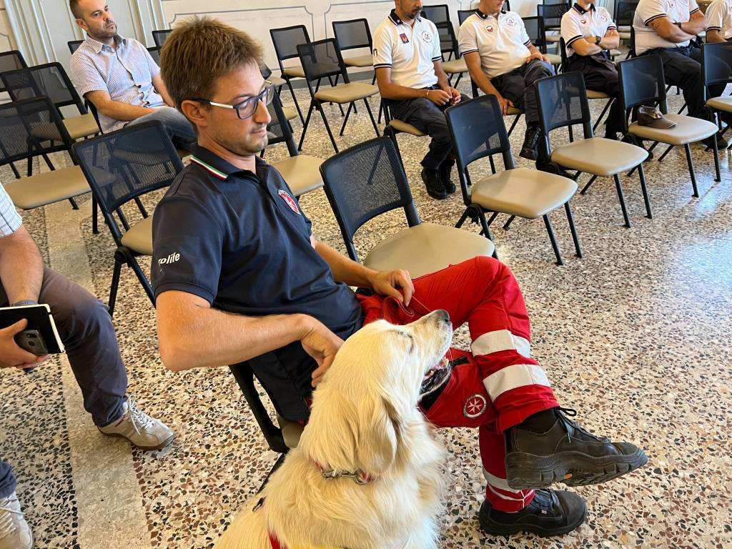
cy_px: 274
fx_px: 550
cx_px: 366
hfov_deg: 67.3
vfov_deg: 53.1
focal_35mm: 26
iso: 160
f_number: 1.5
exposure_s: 1/50
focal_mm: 5.7
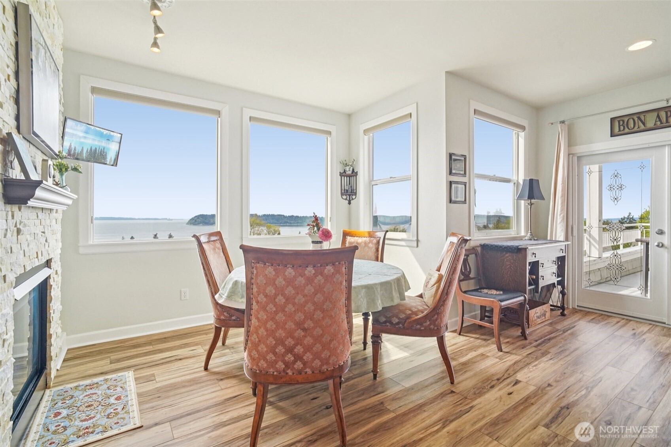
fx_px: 298
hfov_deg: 96.7
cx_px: 336
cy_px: 224
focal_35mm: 16
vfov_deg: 73.7
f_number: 8
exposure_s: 1/800
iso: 1600
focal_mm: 16
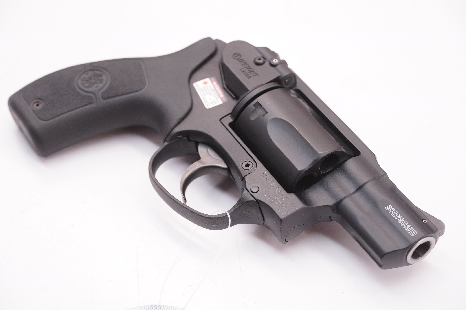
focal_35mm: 86
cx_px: 233
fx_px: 1106
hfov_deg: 23.8
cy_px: 155
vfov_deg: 16.0
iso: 640
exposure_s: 1/125
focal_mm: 57
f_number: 5.6
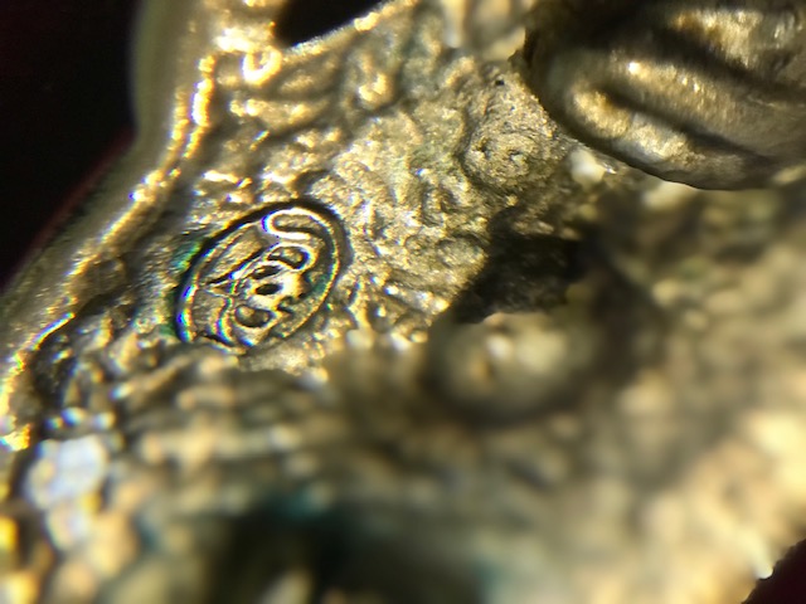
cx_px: 403
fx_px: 1327
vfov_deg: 25.7
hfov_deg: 33.8
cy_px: 302
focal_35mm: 57
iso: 640
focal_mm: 6.6
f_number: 2.8
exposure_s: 1/50
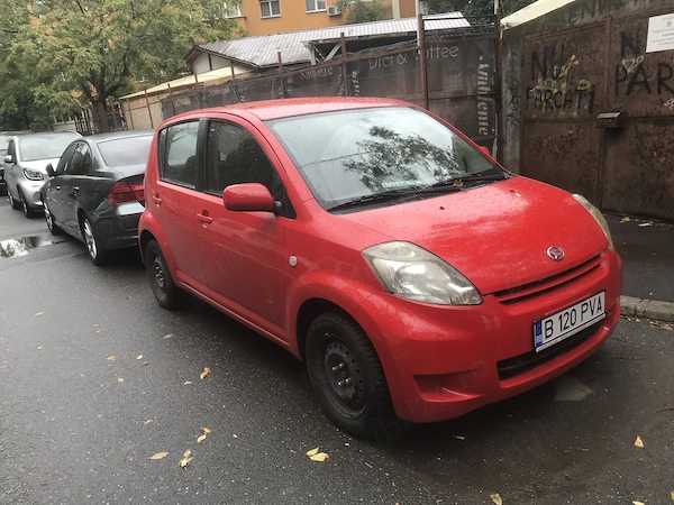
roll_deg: +6.9
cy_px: 252
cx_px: 337
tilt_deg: -12.8
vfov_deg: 49.7
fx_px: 545
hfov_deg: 63.4
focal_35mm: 28
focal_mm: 3.99
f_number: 1.8
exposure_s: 1/330
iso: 20
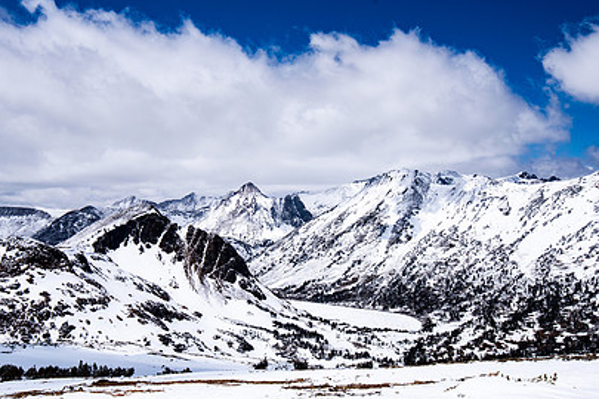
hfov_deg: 45.3
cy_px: 192
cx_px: 253
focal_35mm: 43
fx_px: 715
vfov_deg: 31.2
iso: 100
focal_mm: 30
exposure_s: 1/400
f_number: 11
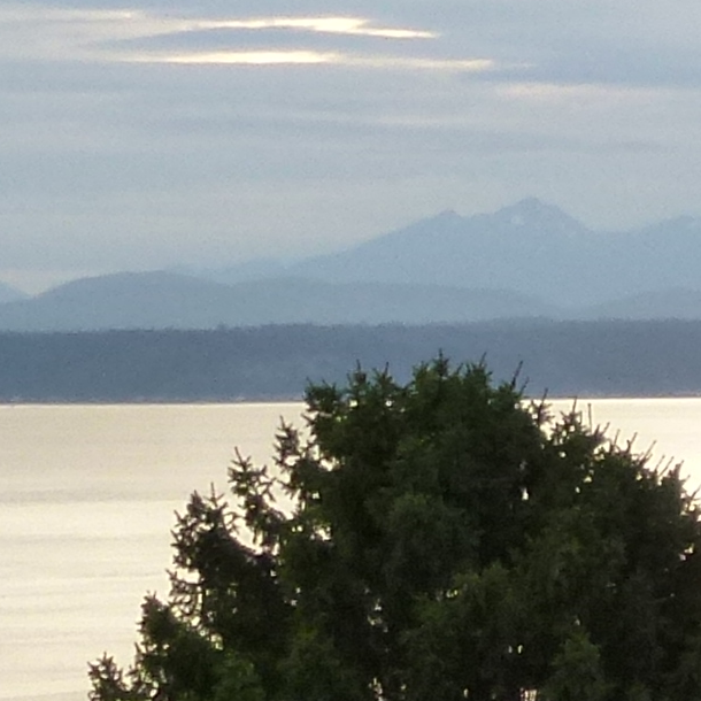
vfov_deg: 7.3
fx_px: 5453
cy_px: 640
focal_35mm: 238
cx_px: 2185
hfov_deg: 6.6
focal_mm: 6.8
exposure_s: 1/125
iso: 160
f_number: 3.8
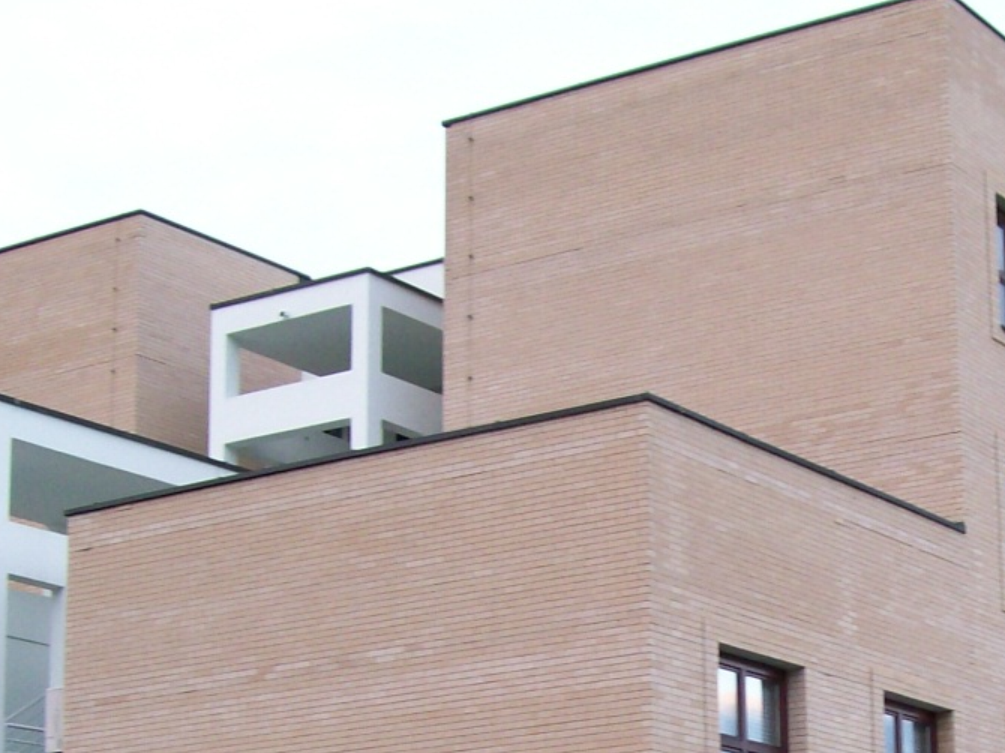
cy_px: 771
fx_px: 2496
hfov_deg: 22.5
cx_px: 788
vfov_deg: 16.8
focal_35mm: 86
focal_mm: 6
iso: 83
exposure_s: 1/32
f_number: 2.7
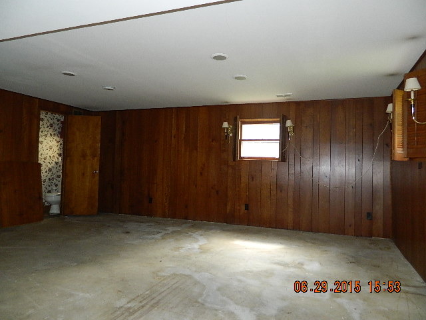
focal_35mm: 25
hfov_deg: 69.4
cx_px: 213
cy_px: 160
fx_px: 308
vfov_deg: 54.9
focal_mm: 4.5
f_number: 3.1
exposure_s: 1/30
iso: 280
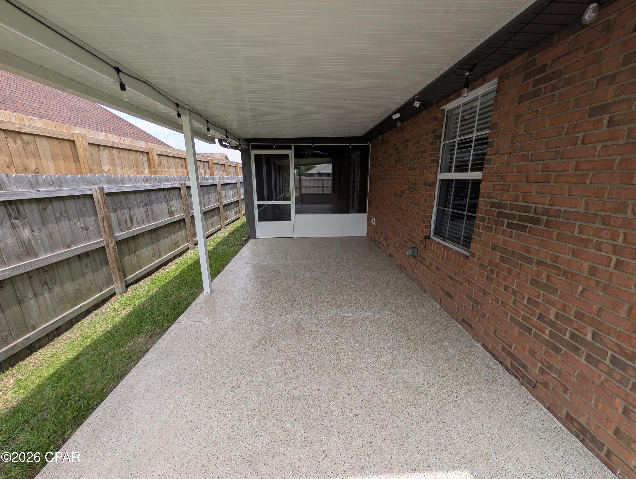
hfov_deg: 110.5
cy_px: 240
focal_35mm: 12
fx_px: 221
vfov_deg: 94.6
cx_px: 318
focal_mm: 2.02
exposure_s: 1/989
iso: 39
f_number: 1.7
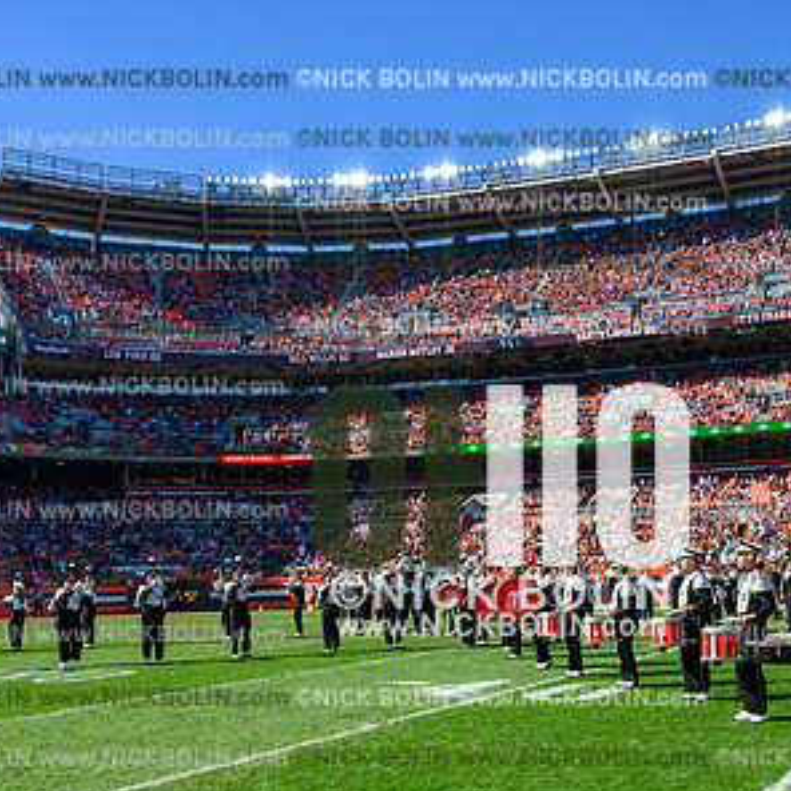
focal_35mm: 40
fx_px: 1034
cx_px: 500
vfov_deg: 41.4
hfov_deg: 41.5
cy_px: 512
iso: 1000
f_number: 8
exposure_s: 1/3200
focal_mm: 24
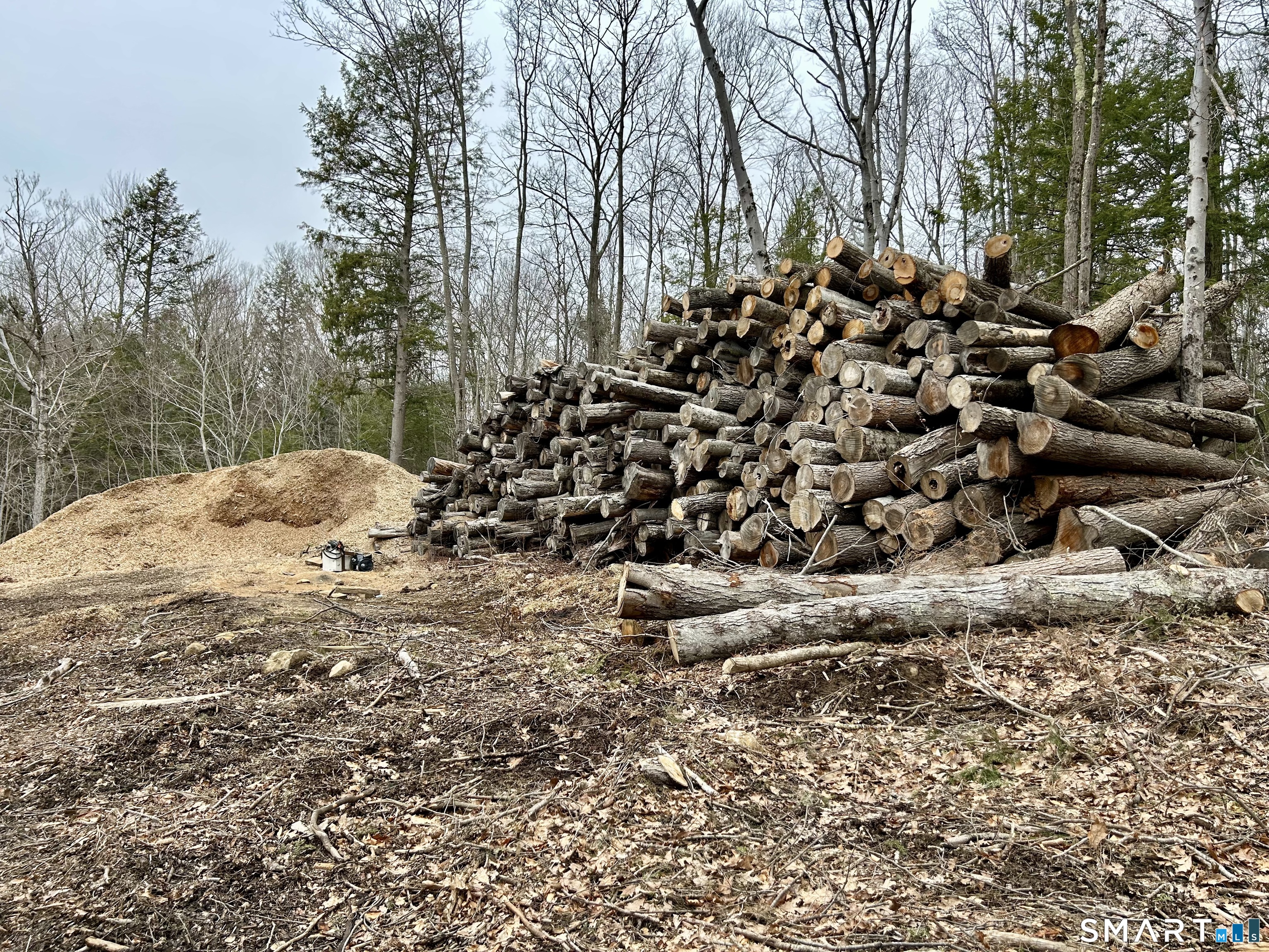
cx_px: 634
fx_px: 953
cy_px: 476
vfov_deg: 53.1
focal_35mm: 26
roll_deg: -2.5
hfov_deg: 67.3
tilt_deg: +3.4
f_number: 1.5
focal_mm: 5.7
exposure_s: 1/639
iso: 50
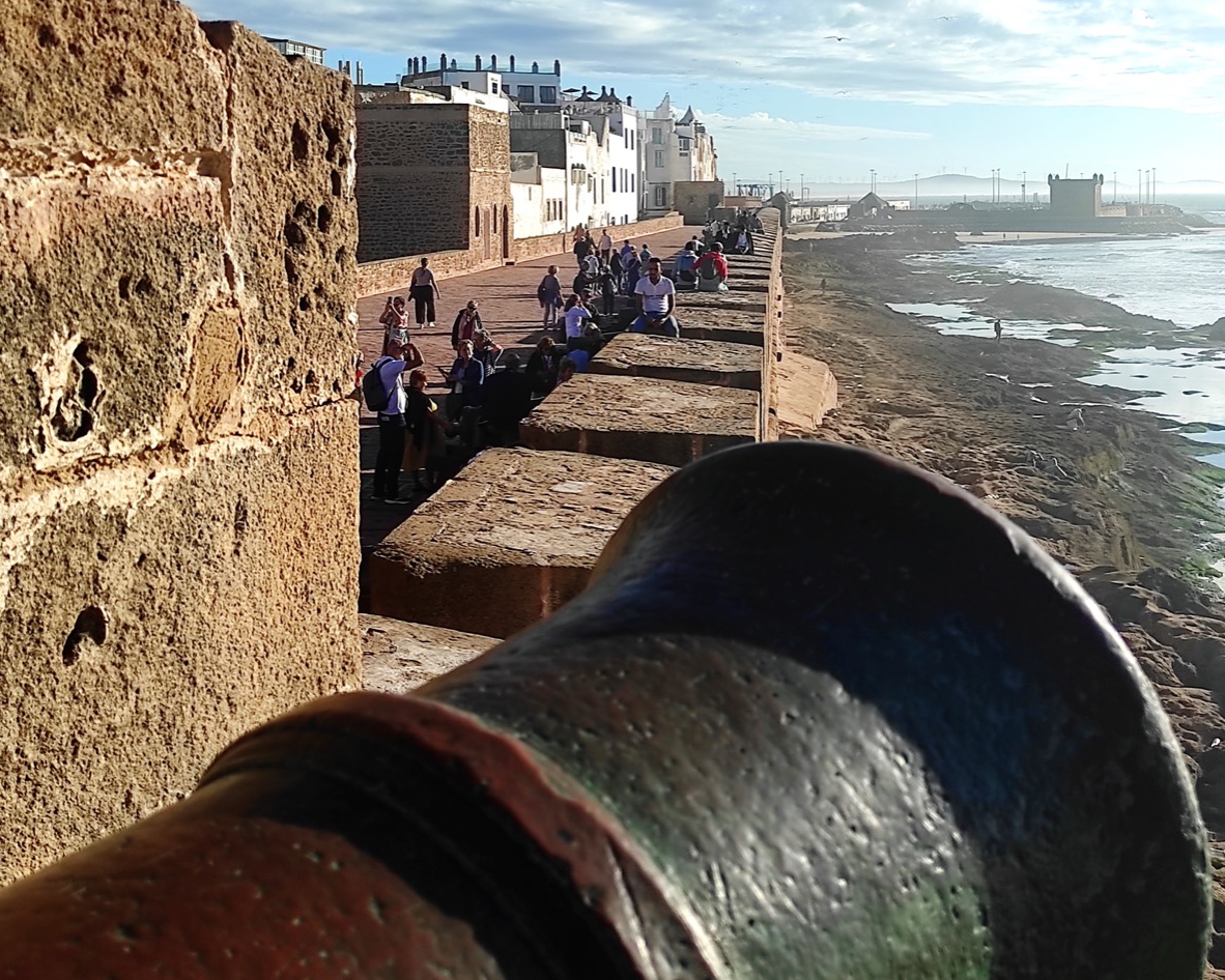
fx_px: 1197
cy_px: 267
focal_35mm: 33
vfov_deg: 43.4
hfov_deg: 54.2
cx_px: 609
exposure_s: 1/2192
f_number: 1.89
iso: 100
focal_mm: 5.43
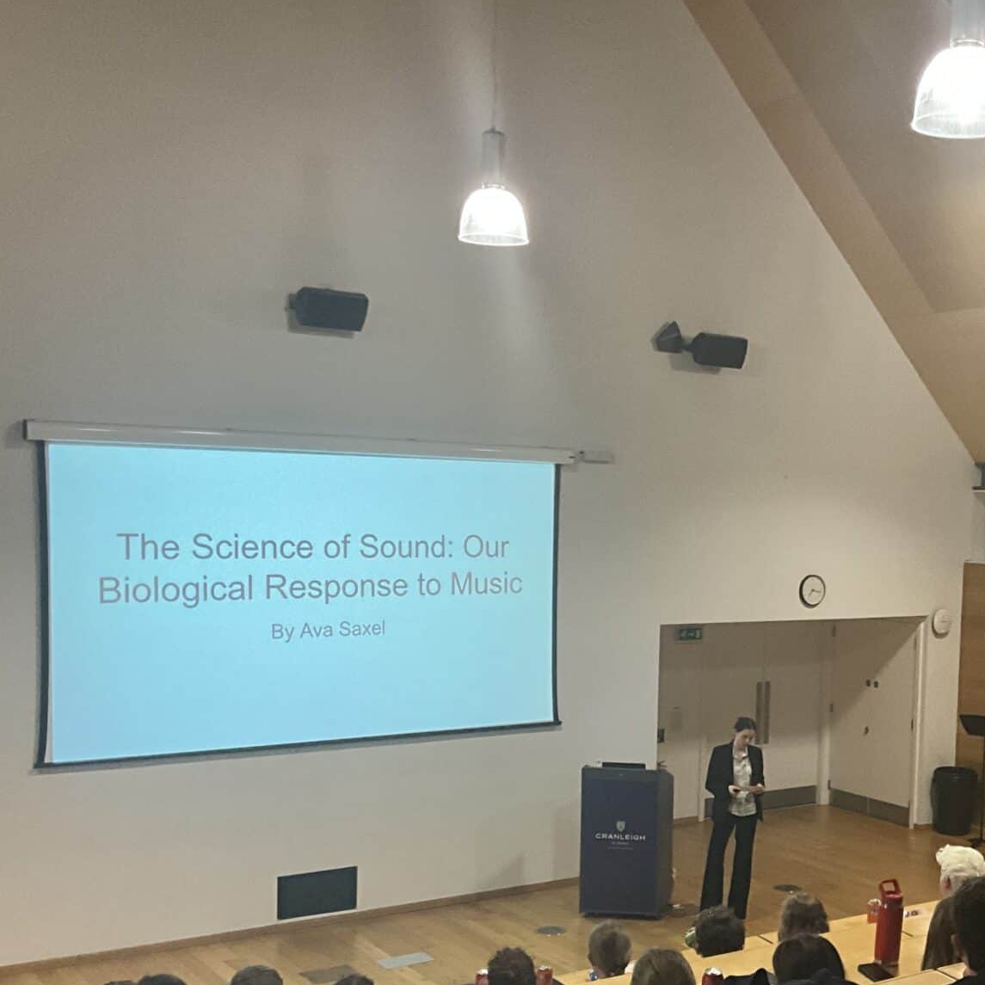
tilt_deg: -5.6
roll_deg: -2.1
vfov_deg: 35.8
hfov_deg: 34.9
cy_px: 640
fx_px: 1513
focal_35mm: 47
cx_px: 793
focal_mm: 3
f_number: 1.8
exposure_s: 1/60
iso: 200
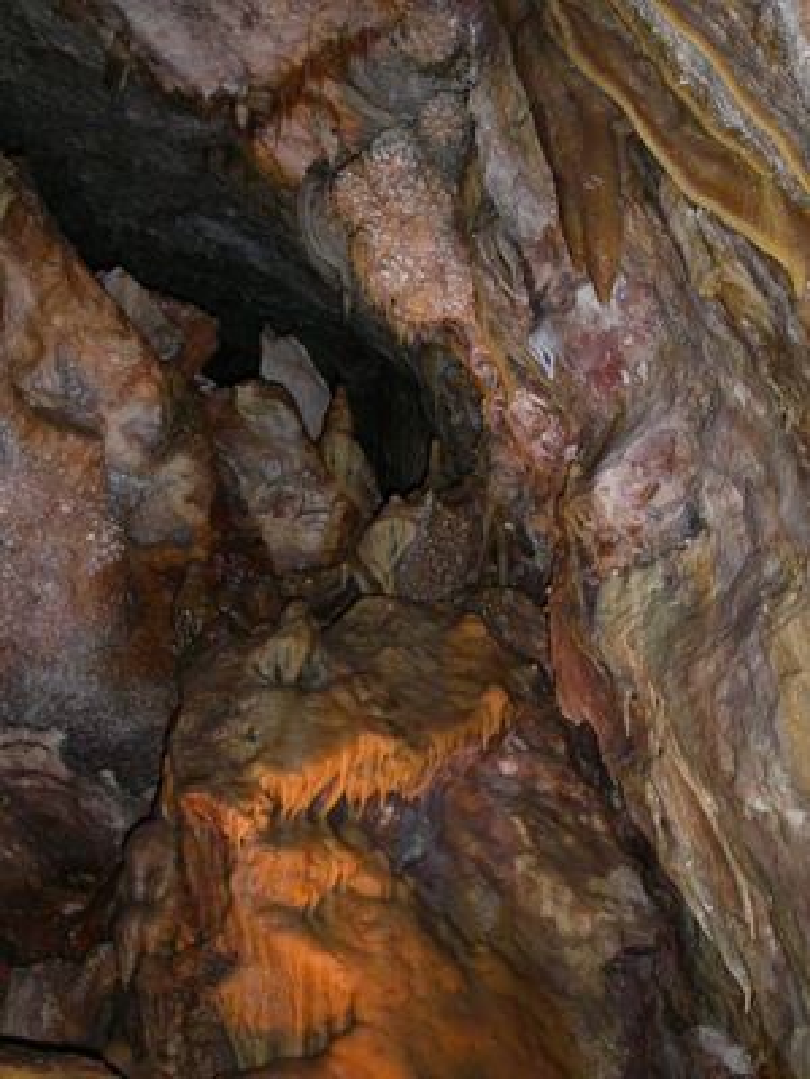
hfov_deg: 37.7
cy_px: 540
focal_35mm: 38
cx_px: 405
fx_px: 1186
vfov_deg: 49.0
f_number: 2.8
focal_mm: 7.8
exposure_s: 1/30
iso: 200
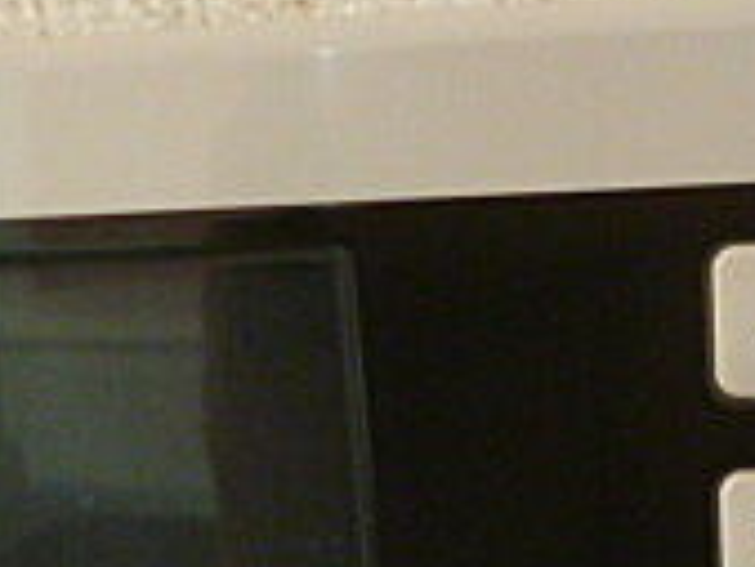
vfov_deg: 15.9
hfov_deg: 21.4
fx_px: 1986
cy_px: 571
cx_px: 558
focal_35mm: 91
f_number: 2.5
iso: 400
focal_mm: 4.3
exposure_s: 1/20
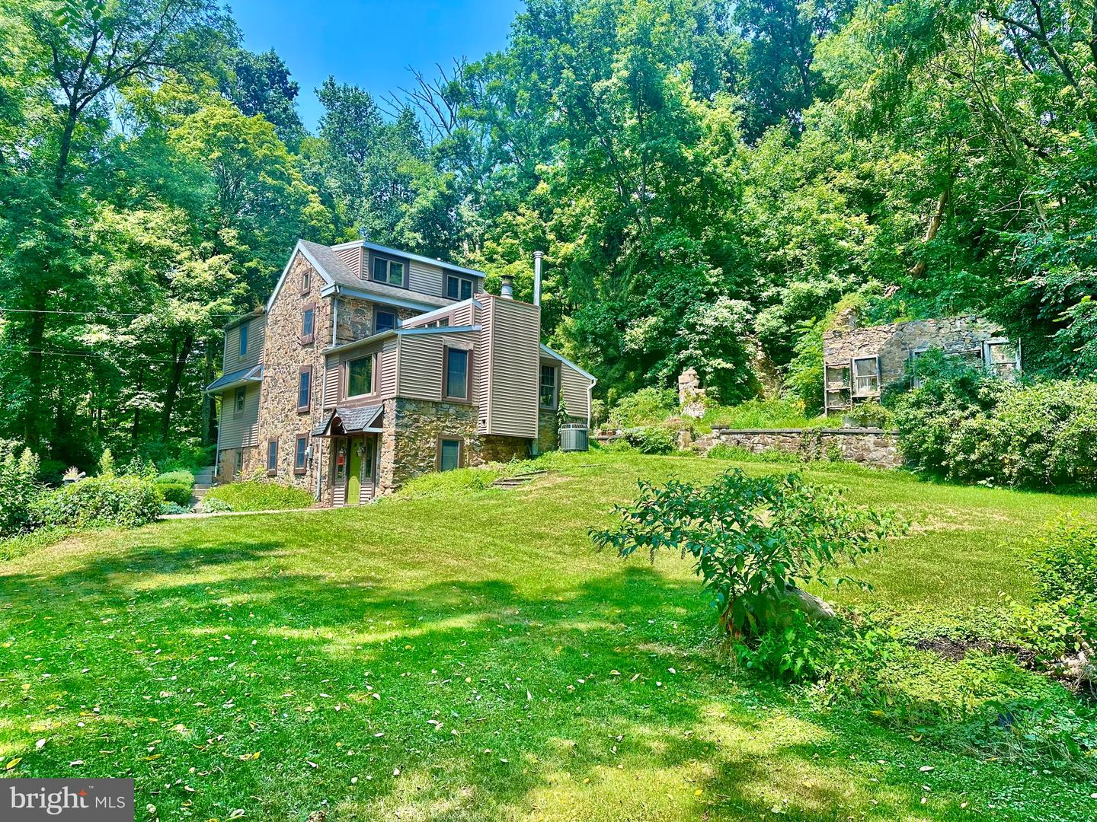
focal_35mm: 24
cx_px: 548
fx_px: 761
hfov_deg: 71.6
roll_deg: -1.6
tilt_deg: +6.4
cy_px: 411
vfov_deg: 56.8
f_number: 1.78
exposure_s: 1/1304
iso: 80
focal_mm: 6.86
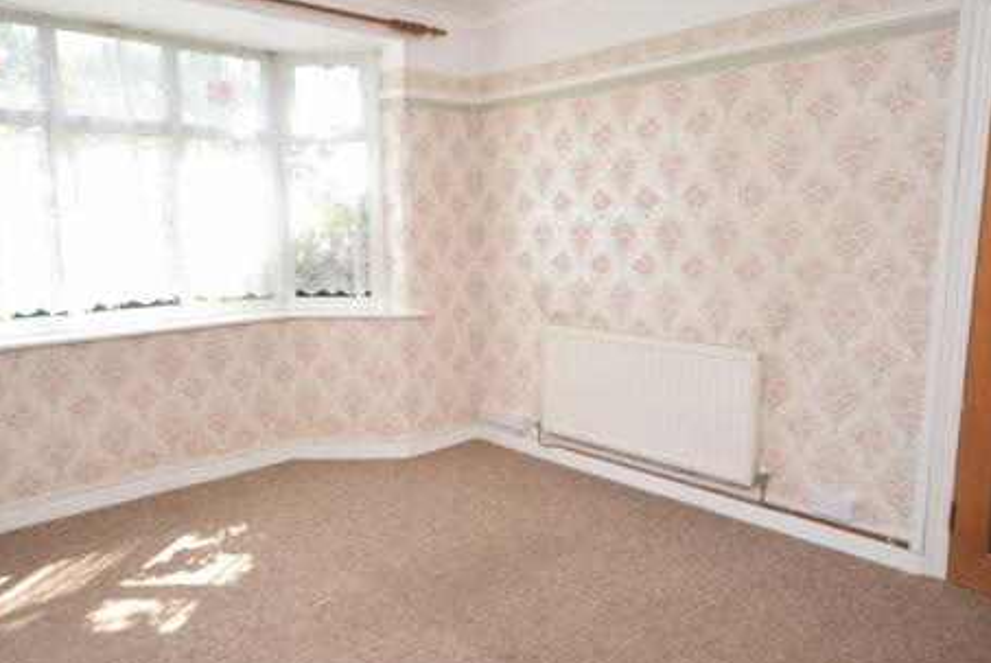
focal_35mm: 26
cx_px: 452
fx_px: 716
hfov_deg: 69.2
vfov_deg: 49.7
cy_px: 332
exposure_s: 1/125
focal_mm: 12
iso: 320
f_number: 5.6
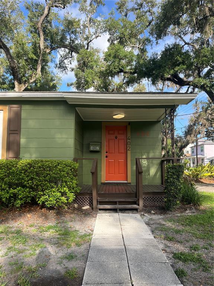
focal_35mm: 26
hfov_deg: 53.1
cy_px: 143
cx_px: 107
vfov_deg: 67.3
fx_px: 214
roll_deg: -0.1
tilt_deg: +5.1
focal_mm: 5.1
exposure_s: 1/1046
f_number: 1.6
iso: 50
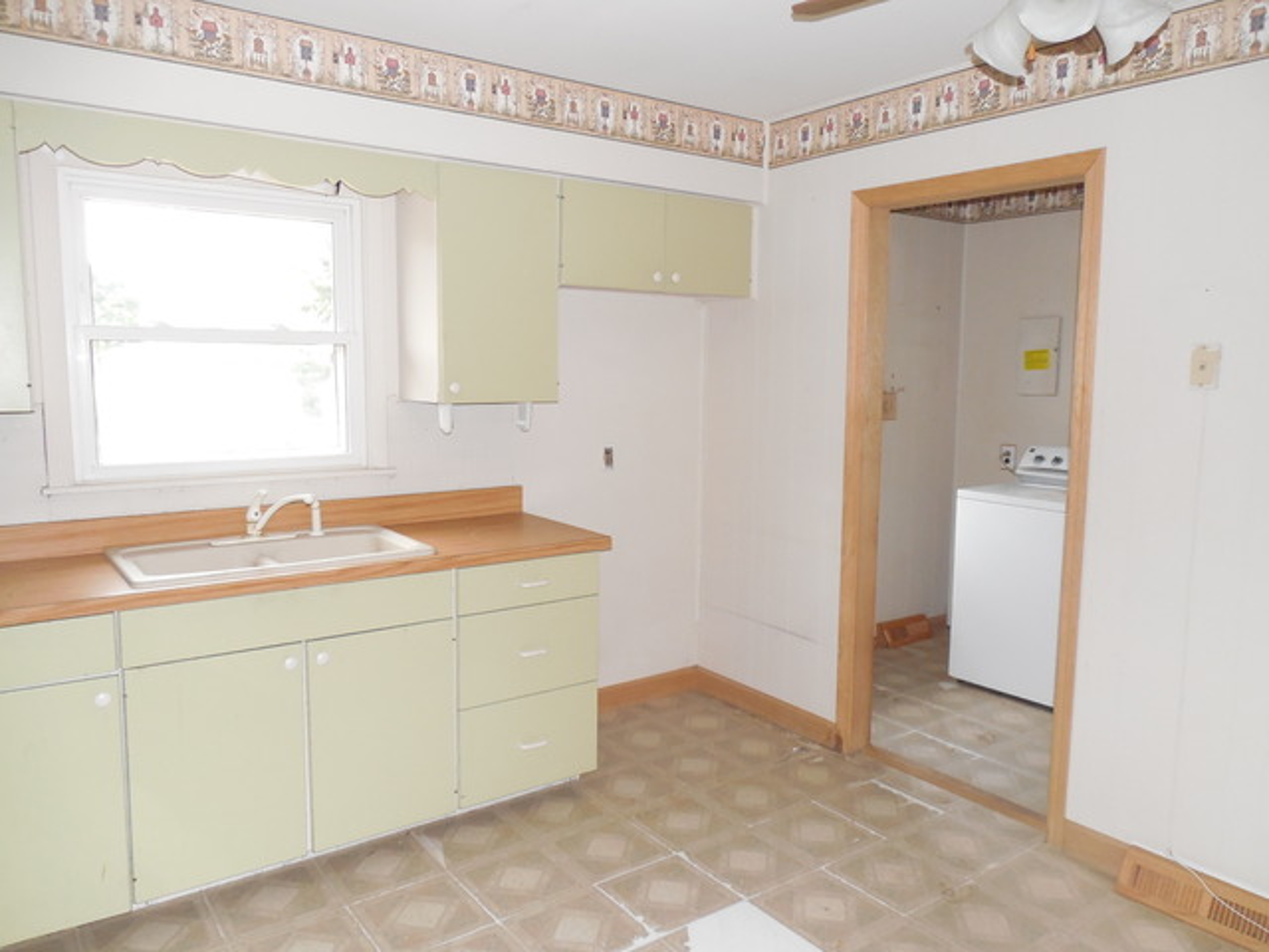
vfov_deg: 54.9
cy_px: 476
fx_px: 916
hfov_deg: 69.4
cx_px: 634
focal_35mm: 25
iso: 360
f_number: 3.3
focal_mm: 4.5
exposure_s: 1/25
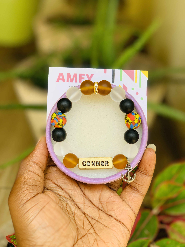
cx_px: 92
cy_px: 124
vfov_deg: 36.8
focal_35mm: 52
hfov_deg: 28.0
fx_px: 371
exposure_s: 1/125
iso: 16
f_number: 2.4
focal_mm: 6
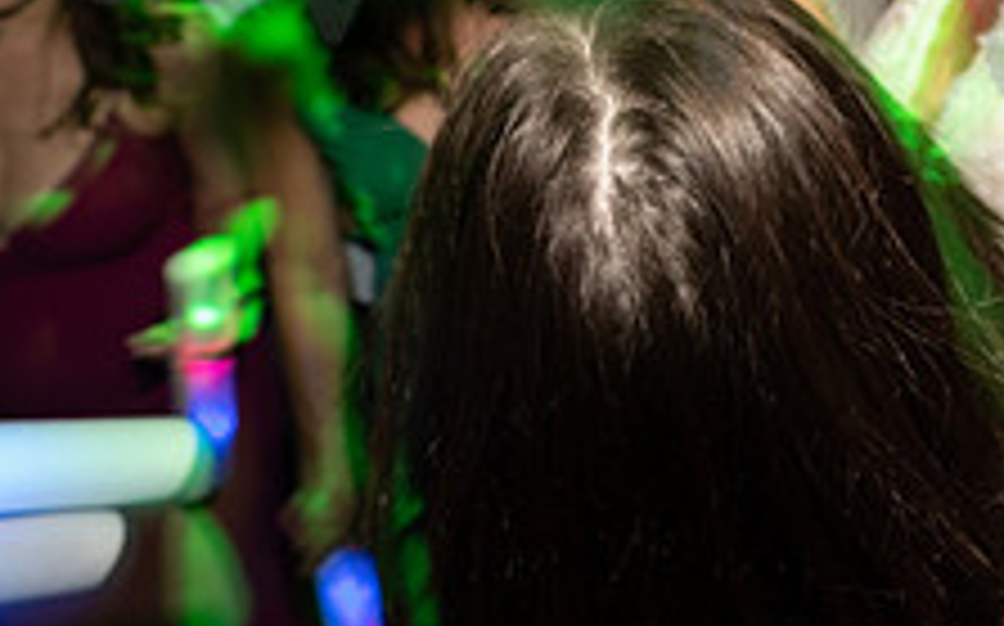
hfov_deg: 37.1
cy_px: -99
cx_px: 1112
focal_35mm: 45
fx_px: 1230
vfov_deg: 25.9
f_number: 6.3
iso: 1600
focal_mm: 17
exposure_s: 1/15
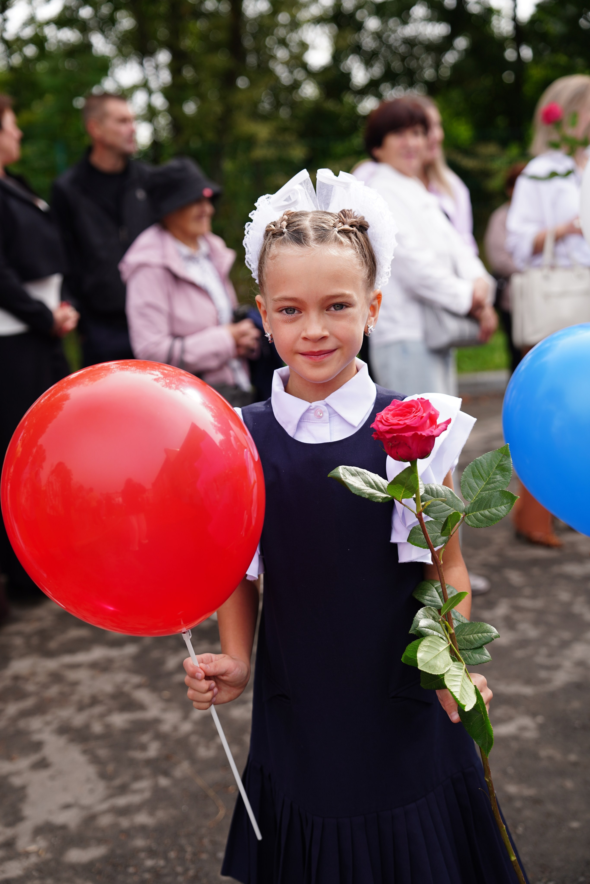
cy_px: 442
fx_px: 1180
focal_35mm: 48
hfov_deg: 28.1
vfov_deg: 41.1
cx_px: 295
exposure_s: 1/500
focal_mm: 48
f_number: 2.8
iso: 100
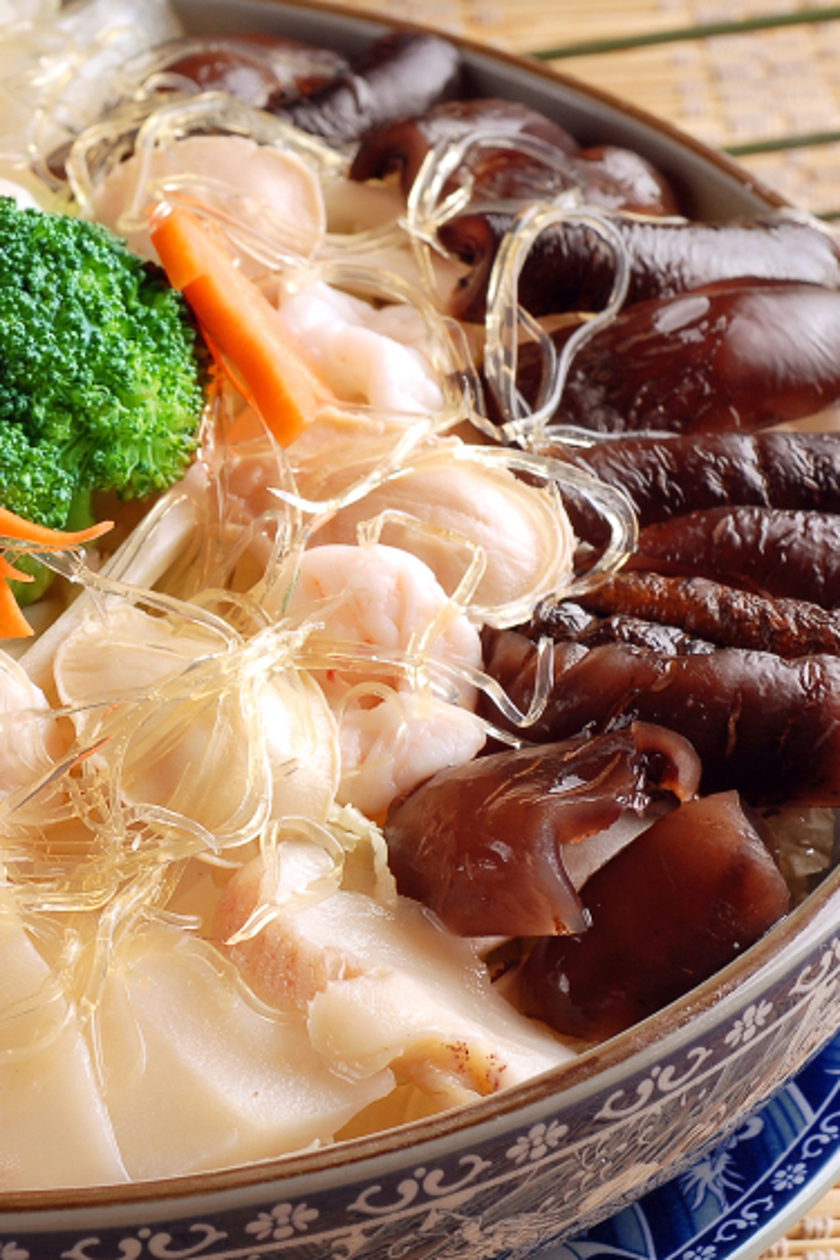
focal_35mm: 164
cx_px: -31
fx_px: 5743
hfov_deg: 8.3
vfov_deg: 12.5
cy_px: 608
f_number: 10
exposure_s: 1/200
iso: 100
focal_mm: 60
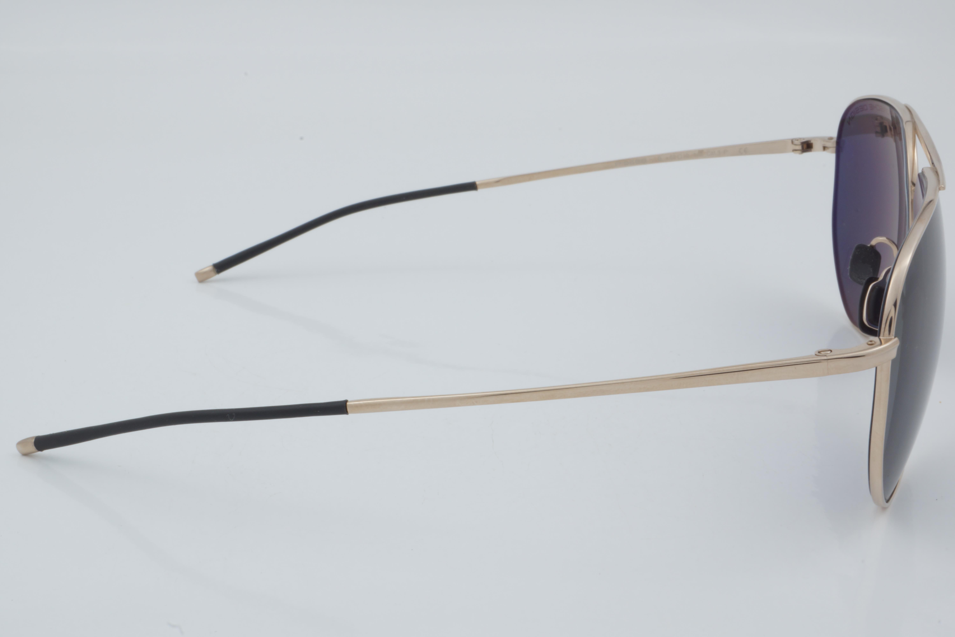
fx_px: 1790
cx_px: 478
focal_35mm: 68
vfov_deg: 20.2
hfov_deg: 29.9
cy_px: 318
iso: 100
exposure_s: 1/3
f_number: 32
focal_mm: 45
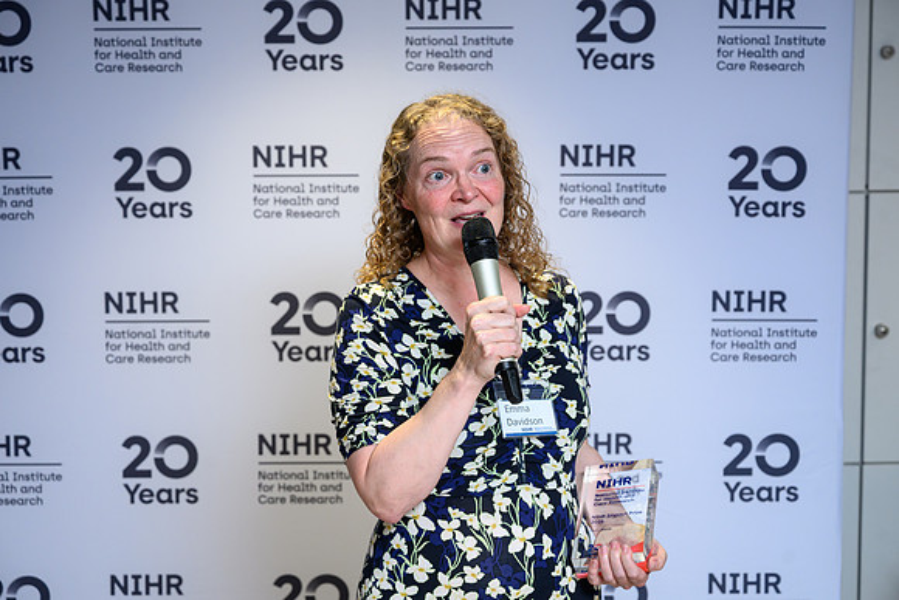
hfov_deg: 33.5
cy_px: 300
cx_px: 449
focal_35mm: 60
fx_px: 1494
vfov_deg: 22.7
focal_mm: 58
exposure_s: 1/200
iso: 1250
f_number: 4.5
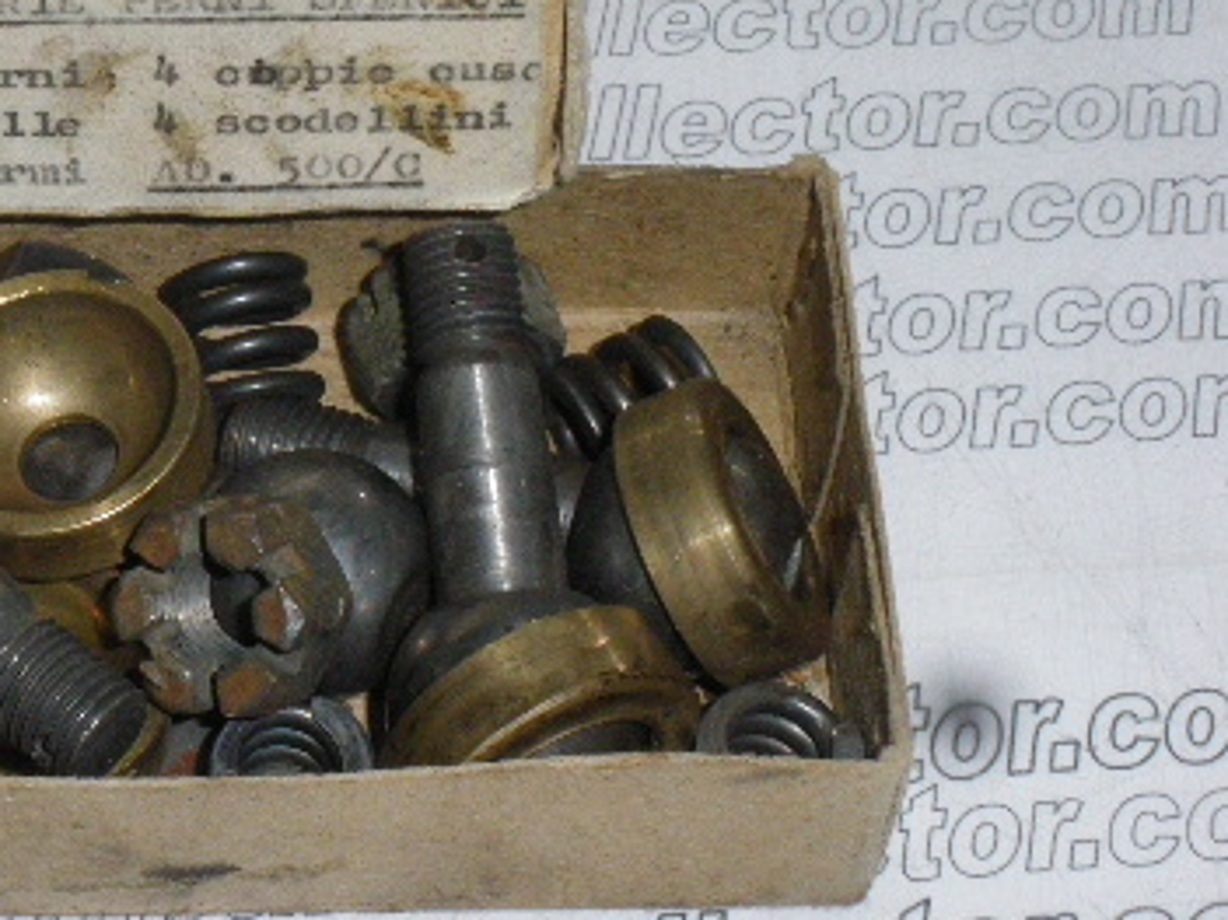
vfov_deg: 15.8
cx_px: 196
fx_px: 3298
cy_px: 290
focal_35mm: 93
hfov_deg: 20.8
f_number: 6.8
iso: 400
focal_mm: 9
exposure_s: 1/60
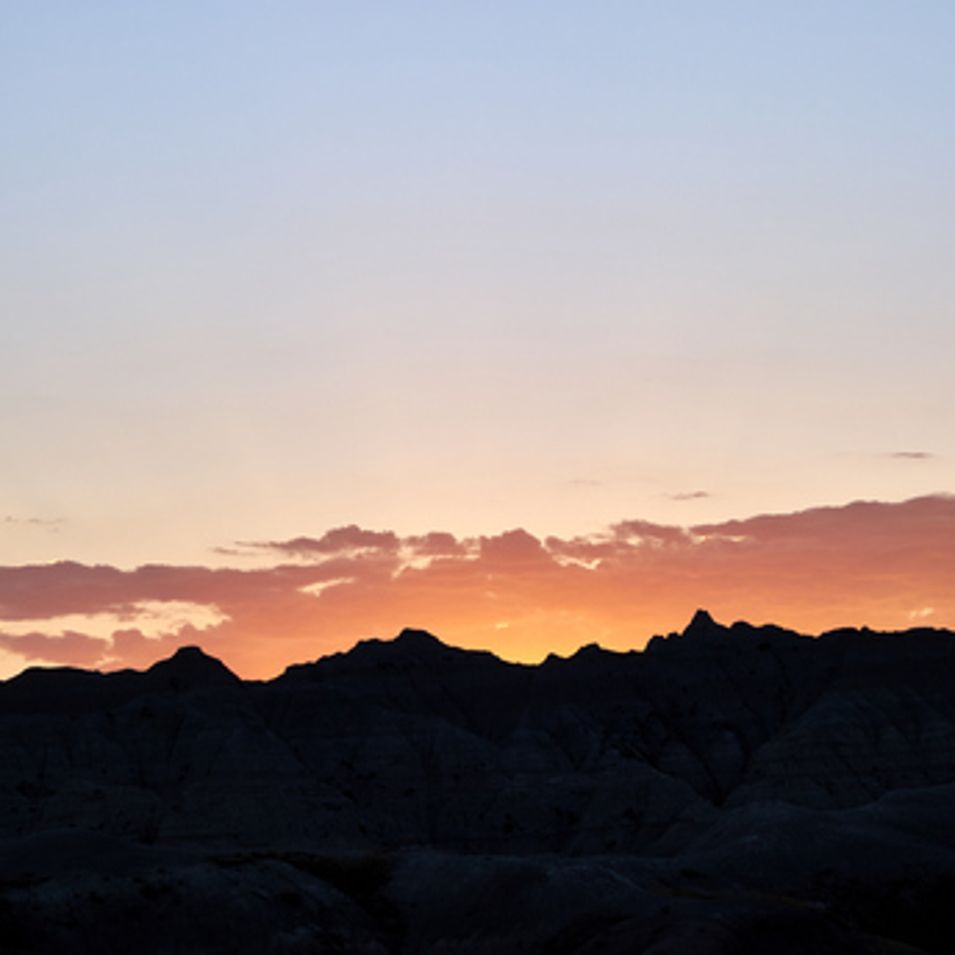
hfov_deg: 11.3
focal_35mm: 154
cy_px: 255
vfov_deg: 11.3
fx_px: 4807
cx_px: 479
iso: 320
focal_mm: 80
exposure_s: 1/280
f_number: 6.4
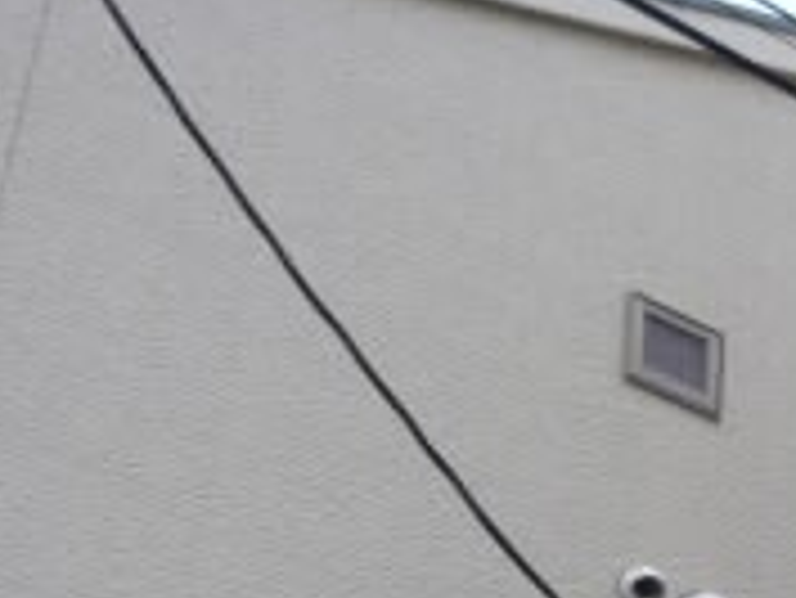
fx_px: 2278
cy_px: 798
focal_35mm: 99
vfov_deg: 14.3
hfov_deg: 19.1
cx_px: 850
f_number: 3.1
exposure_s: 1/200
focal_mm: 4.5
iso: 100
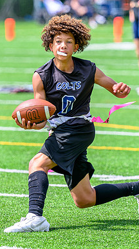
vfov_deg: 5.4
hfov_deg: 3.0
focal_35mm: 400
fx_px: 2626
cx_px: 75
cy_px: 93
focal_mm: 170
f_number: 3.2
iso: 80
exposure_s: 1/800
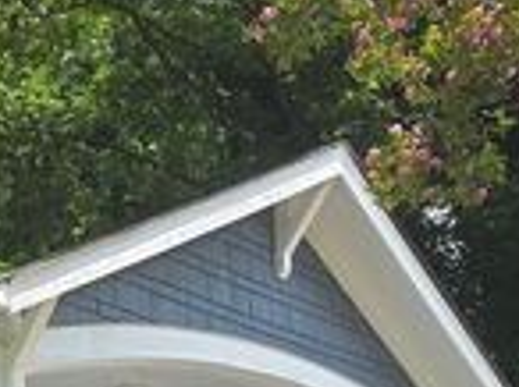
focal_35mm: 79
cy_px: 627
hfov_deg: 22.2
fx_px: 1183
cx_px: -153
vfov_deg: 16.5
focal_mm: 6.3
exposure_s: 1/1606
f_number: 1.7
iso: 80
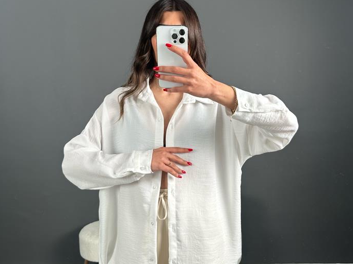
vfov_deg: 42.9
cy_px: 131
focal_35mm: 33
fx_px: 337
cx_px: 180
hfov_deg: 55.3
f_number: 1.78
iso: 64
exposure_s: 1/121
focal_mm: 6.86
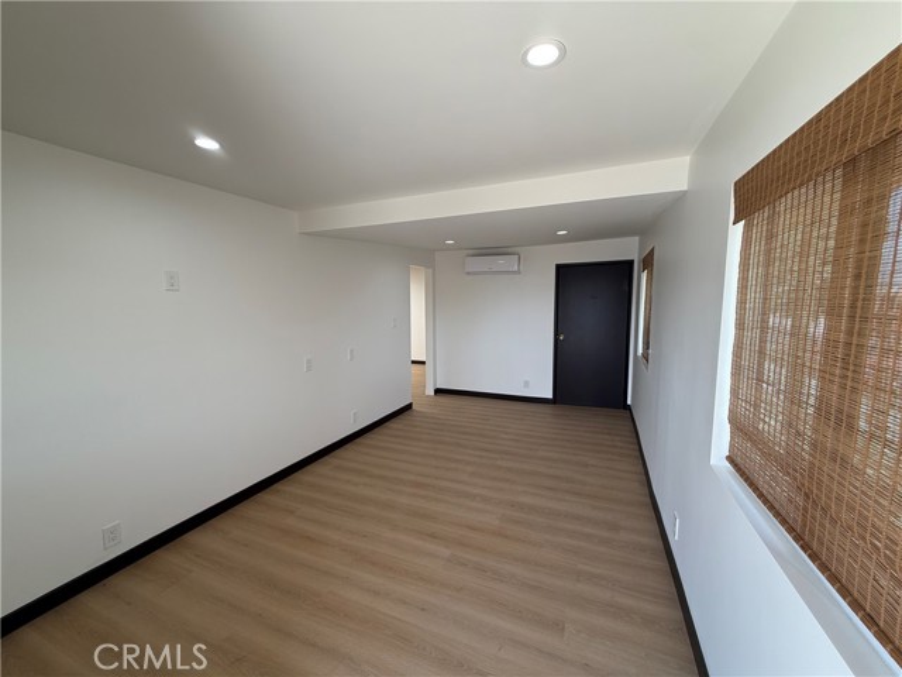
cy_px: 338
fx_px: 365
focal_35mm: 14
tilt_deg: -3.7
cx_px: 451
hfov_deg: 102.1
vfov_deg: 85.7
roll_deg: -0.5
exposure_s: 1/99
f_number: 2.2
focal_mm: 2.22
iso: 64
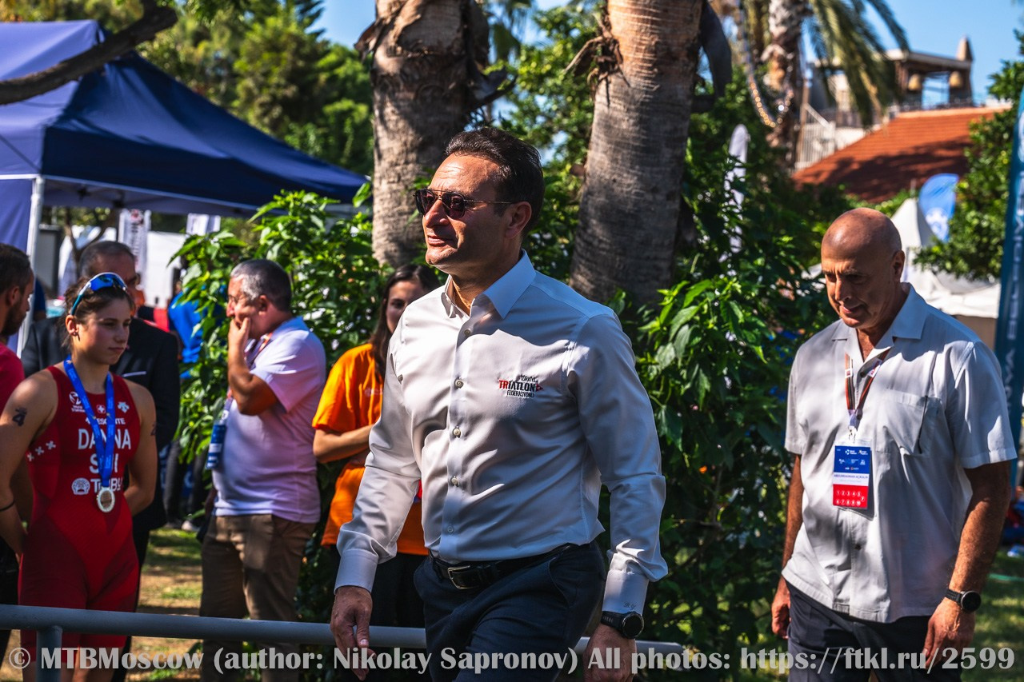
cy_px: 341
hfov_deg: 28.8
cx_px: 512
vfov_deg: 19.5
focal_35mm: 70
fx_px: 1991
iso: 200
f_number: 6.3
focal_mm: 70
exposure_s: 1/1000
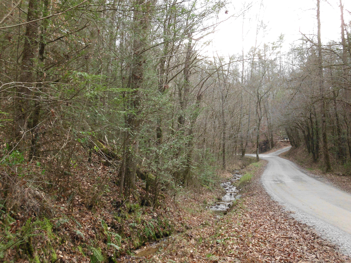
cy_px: 132
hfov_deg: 42.1
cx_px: 176
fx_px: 456
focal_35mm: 45
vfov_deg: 32.2
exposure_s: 1/79
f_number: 3.6
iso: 100
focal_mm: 8.08
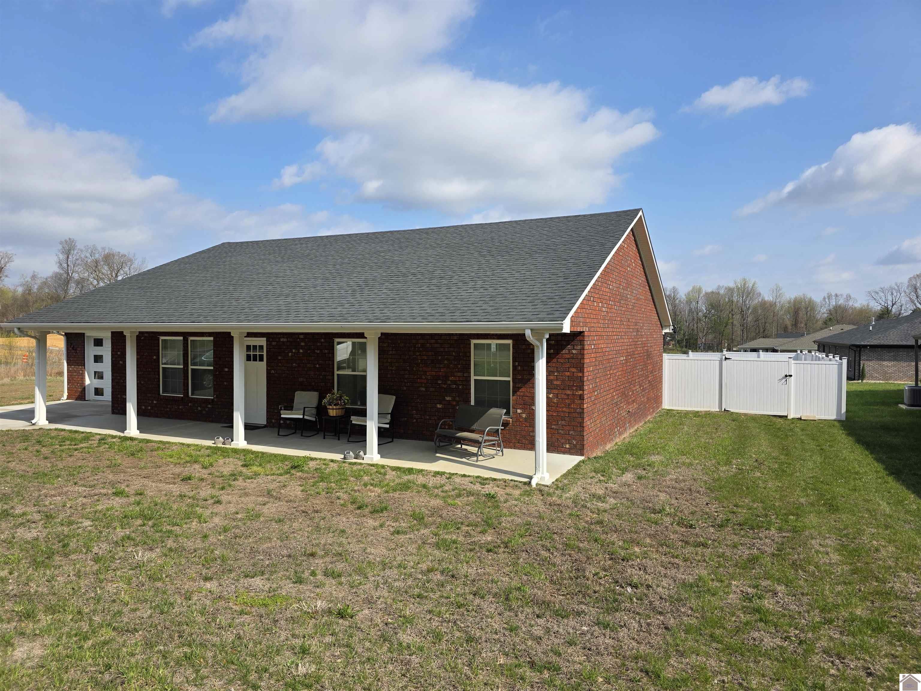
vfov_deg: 58.9
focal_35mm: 23
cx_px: 460
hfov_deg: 73.9
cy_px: 346
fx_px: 612
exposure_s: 1/5778
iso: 80
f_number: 1.7
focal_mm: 6.3
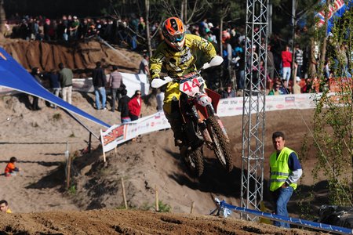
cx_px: 176
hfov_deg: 10.2
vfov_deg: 6.8
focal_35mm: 202
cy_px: 118
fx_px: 1985
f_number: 7.1
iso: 200
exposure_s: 1/800
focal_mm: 135
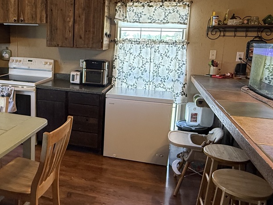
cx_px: 89
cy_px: 85
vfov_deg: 42.8
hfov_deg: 54.1
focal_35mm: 33
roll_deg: -1.8
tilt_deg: -9.4
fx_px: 260
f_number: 2.2
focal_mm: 2.22
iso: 400
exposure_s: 1/120
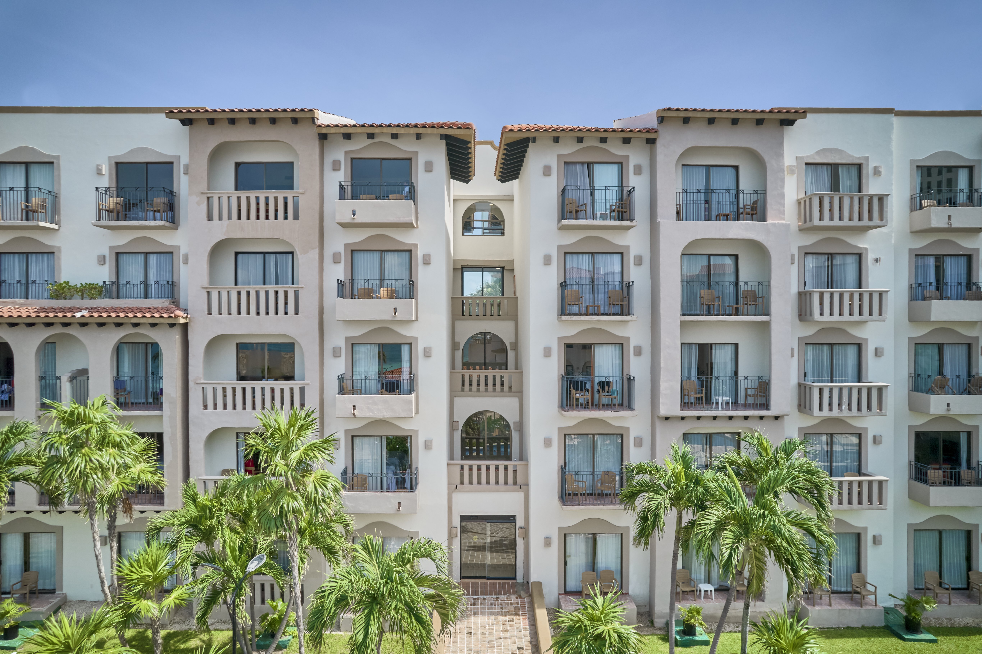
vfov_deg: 57.2
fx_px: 600
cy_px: 327
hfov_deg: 78.6
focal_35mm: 22
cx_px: 491
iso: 110
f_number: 2.8
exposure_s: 1/180
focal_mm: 8.38
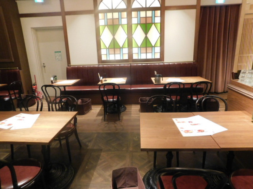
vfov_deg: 58.9
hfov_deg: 73.9
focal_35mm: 23
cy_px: 94
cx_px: 126
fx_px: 168
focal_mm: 4
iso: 400
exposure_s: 1/20
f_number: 3
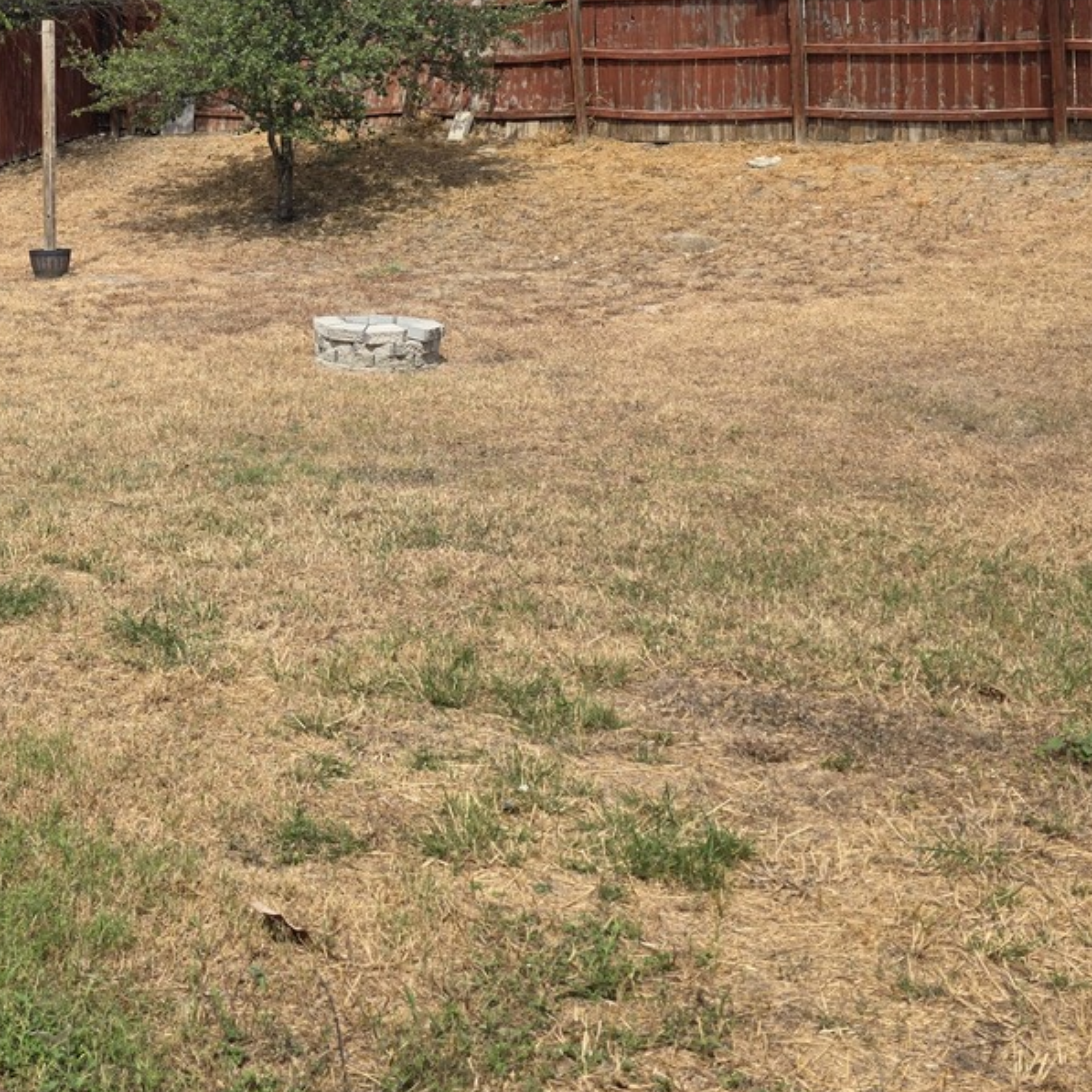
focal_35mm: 49
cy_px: 198
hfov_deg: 32.7
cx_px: 88
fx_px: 1749
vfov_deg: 33.5
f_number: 1.7
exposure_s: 1/6150
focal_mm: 6.3
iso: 80
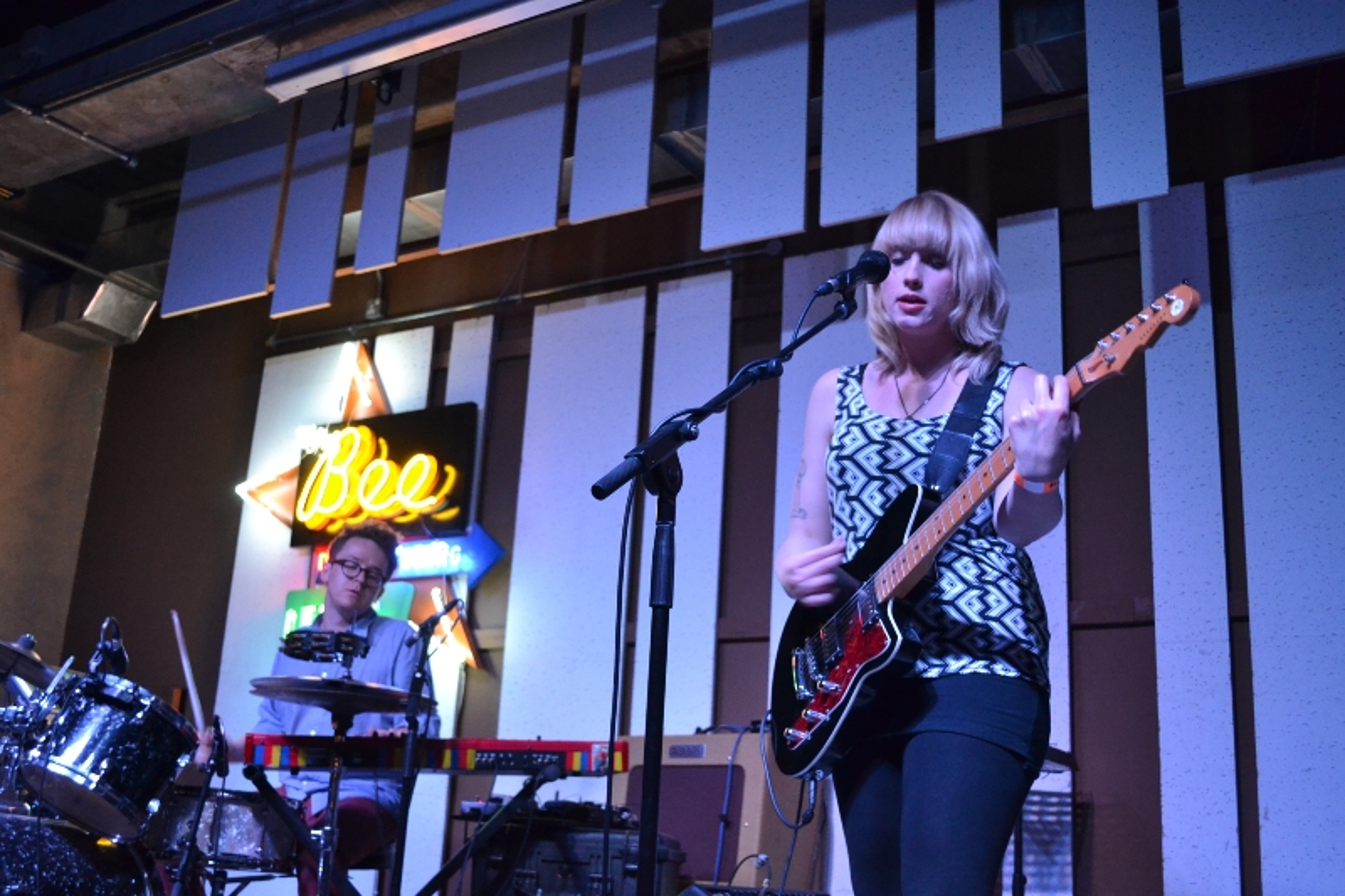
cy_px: 448
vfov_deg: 36.9
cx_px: 672
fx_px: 1345
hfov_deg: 53.1
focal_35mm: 36
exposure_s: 1/50
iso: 1600
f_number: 4
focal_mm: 24
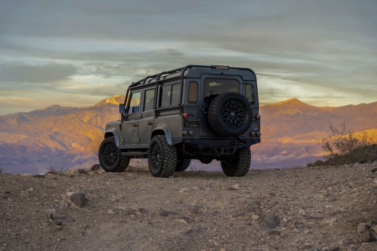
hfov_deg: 28.8
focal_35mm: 70
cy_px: 126
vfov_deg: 19.5
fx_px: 733
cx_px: 188
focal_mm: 70
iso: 100
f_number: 4.5
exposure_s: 1/80
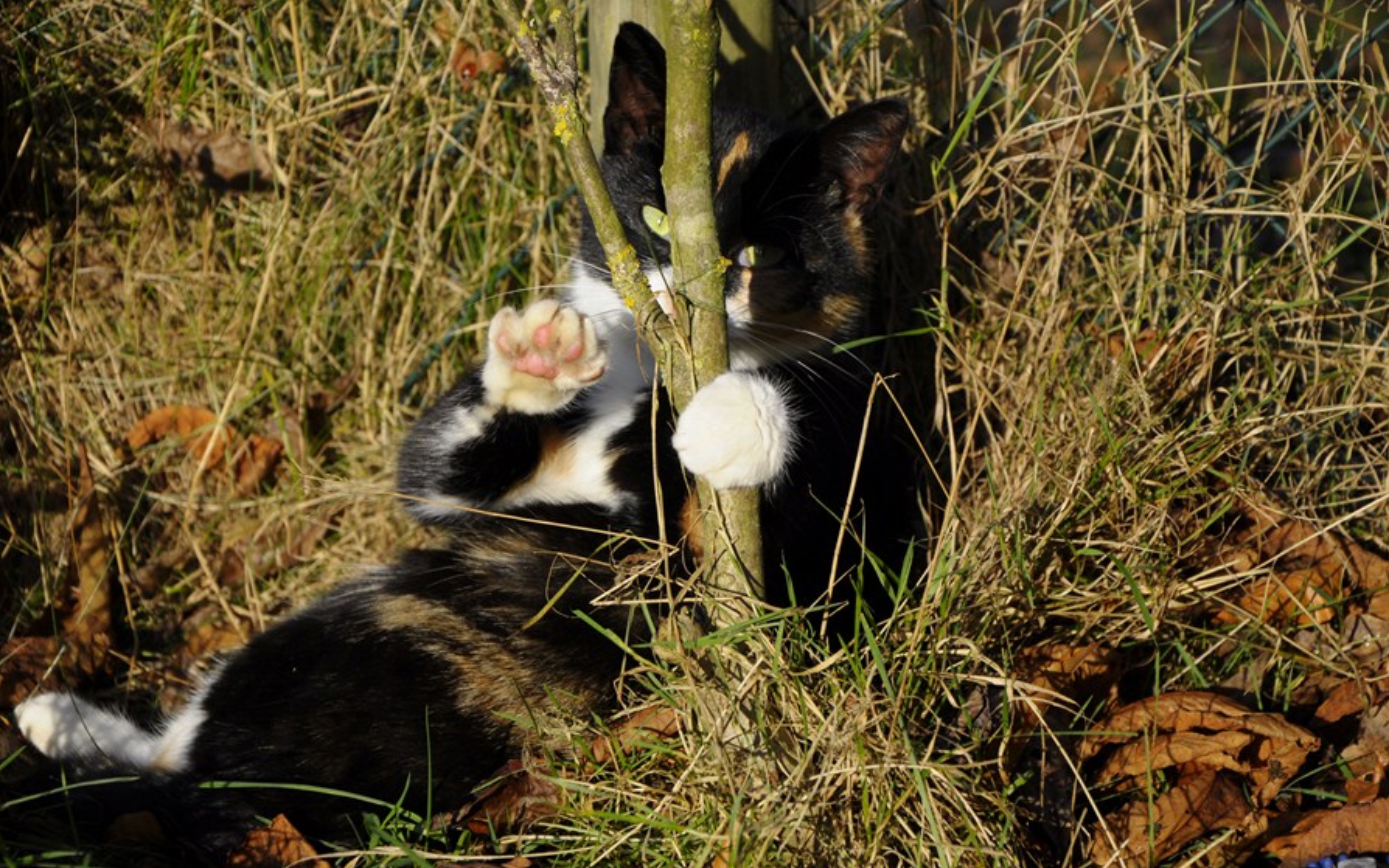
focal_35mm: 123
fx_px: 4657
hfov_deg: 17.0
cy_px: 429
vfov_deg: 10.7
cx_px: 693
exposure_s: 1/500
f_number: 8
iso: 200
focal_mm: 80
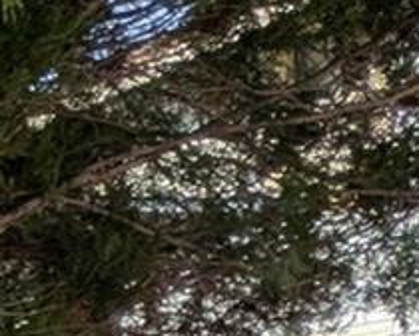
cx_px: -804
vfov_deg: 15.7
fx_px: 1104
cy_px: 524
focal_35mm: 89
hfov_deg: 11.9
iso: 63
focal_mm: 2.02
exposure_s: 1/2088
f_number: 1.7
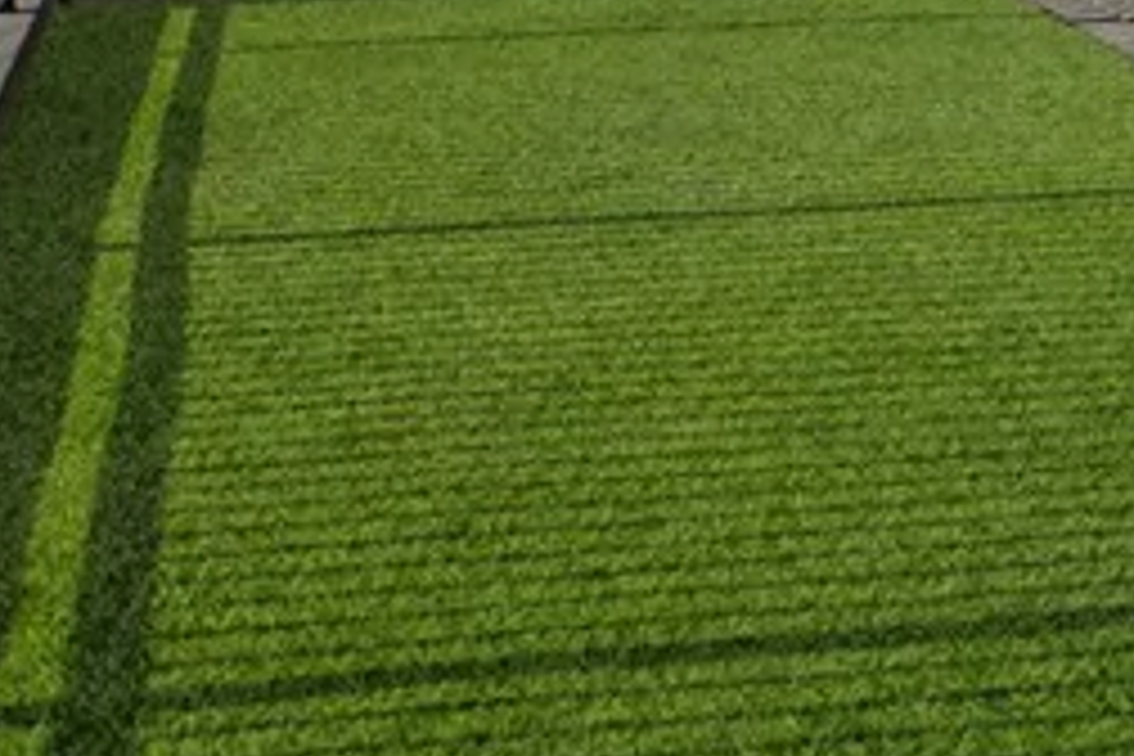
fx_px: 1921
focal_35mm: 61
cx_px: 2290
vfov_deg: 18.8
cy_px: -464
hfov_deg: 19.0
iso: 400
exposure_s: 1/1600
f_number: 9
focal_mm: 10
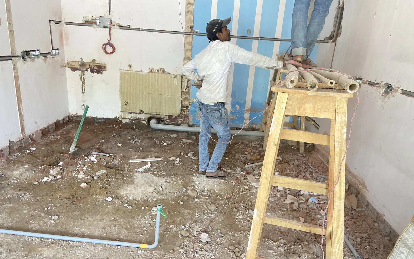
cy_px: 149
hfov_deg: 66.5
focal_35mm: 28
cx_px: 207
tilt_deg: -21.3
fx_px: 316
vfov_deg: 44.4
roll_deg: -3.1
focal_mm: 4.25
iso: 160
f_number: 1.8
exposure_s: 1/60
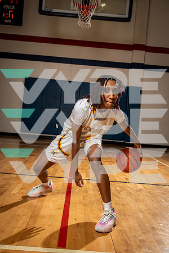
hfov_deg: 31.2
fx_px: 303
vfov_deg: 45.4
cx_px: 84
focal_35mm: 43
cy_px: 126
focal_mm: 43
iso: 125
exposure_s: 1/250
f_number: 5.6
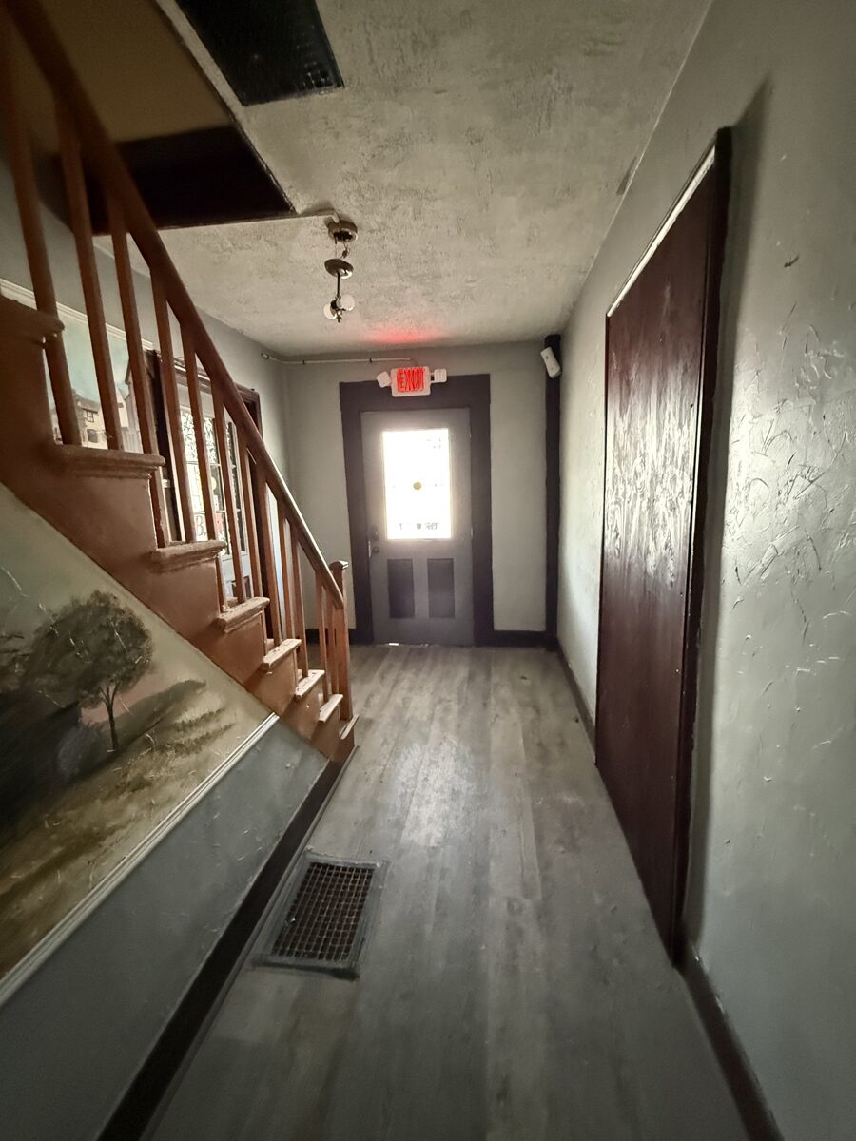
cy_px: 570
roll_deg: -0.6
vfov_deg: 102.1
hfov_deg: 85.7
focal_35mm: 14
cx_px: 428
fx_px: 462
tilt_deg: -8.7
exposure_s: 1/60
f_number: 2.2
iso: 1250
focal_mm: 2.22
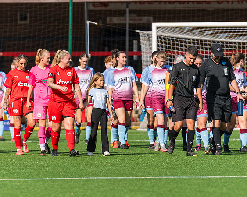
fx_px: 4658
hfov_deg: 3.0
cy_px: 119
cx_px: 125
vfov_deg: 2.4
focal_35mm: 637
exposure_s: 1/2000
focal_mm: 300
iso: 200
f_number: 4
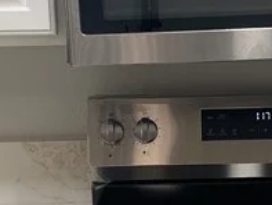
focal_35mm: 135
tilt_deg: -16.4
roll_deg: +1.7
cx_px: 175
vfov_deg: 11.0
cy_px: 172
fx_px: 1061
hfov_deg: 14.6
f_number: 1.8
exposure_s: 1/60
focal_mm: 4.25
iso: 64
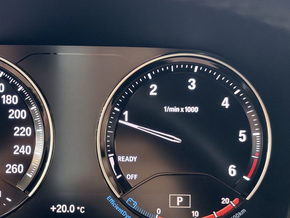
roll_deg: -1.2
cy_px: 147
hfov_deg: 22.3
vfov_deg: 16.9
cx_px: 68
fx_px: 729
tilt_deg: -22.9
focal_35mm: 87
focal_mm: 6.93
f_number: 1.48
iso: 320
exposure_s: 1/25
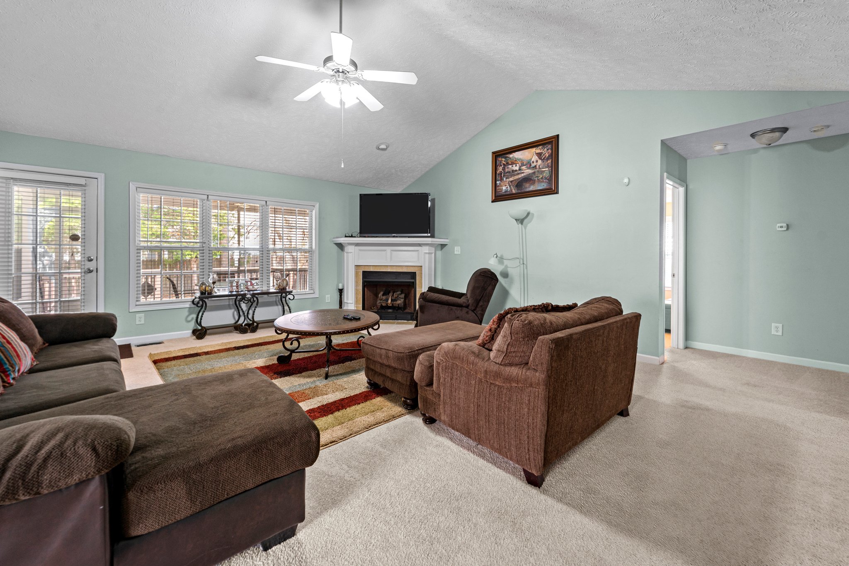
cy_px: 283
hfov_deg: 104.3
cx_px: 424
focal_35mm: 14
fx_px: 330
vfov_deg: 81.2
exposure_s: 2.5
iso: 125
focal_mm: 14
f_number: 8
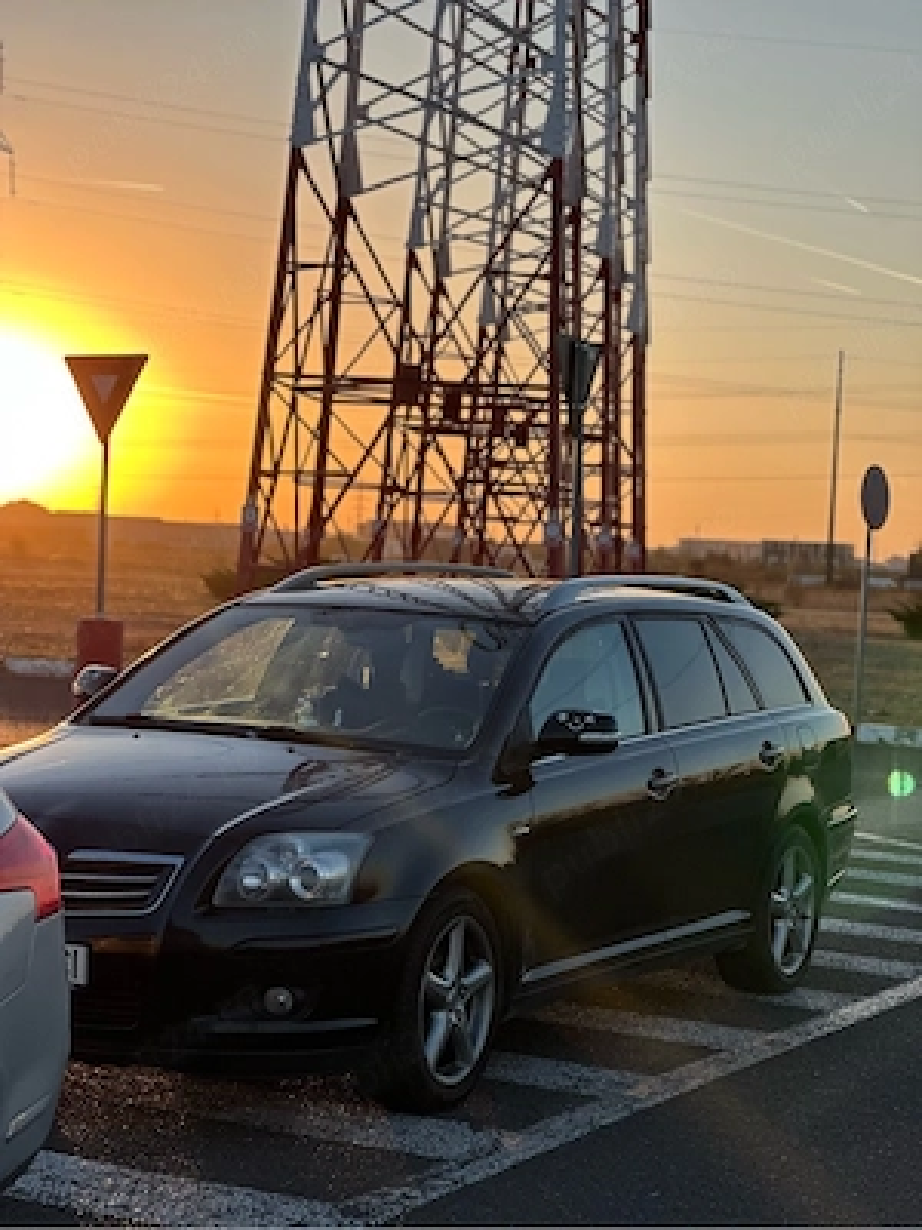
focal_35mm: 77
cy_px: 615
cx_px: 461
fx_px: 2735
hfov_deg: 19.1
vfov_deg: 25.3
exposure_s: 1/380
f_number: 2.8
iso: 32
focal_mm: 9
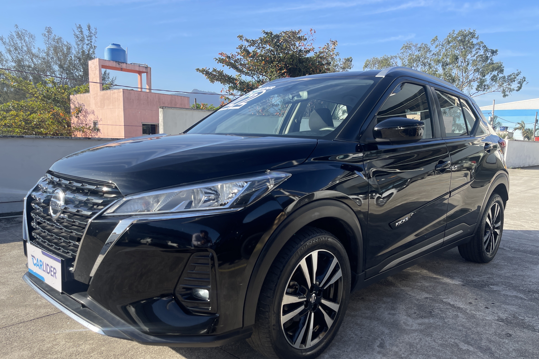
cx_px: 264
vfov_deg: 47.8
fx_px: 404
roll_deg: -1.7
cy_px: 206
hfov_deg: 67.4
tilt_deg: -9.7
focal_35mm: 27
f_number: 1.6
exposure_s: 1/2049
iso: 32
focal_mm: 5.1
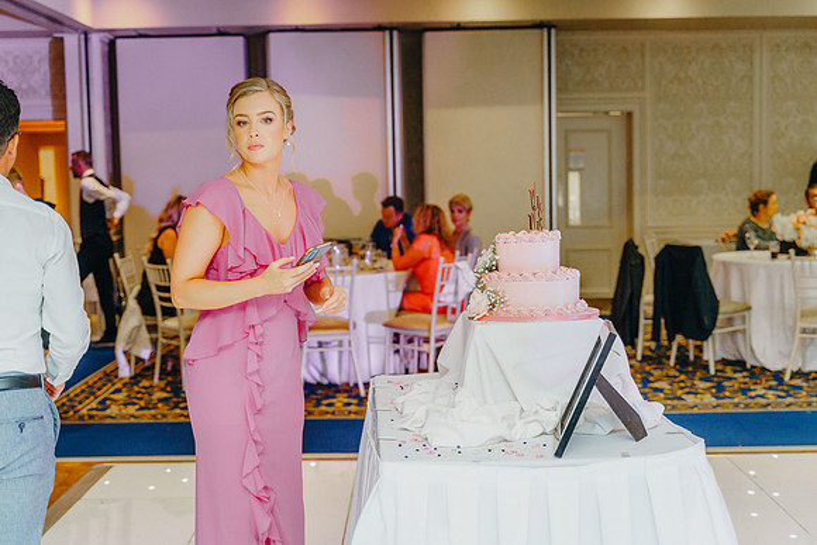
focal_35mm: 49
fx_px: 1112
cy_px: 272
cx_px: 408
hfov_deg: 40.3
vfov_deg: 27.5
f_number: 2.8
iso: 2000
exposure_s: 1/200
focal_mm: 49
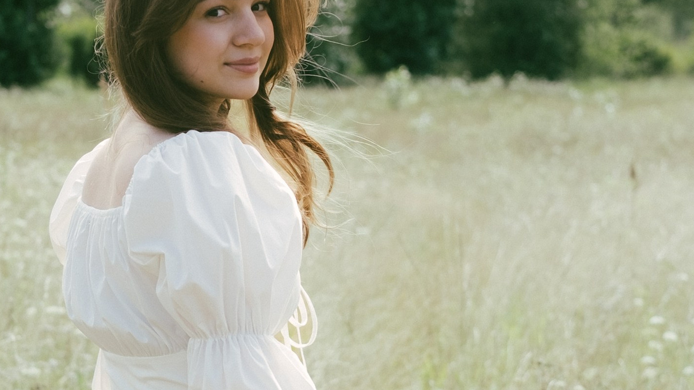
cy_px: 250
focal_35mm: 180
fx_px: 3312
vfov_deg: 6.7
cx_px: 238
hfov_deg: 11.9
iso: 160
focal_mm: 35
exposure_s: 1/640
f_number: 2.8
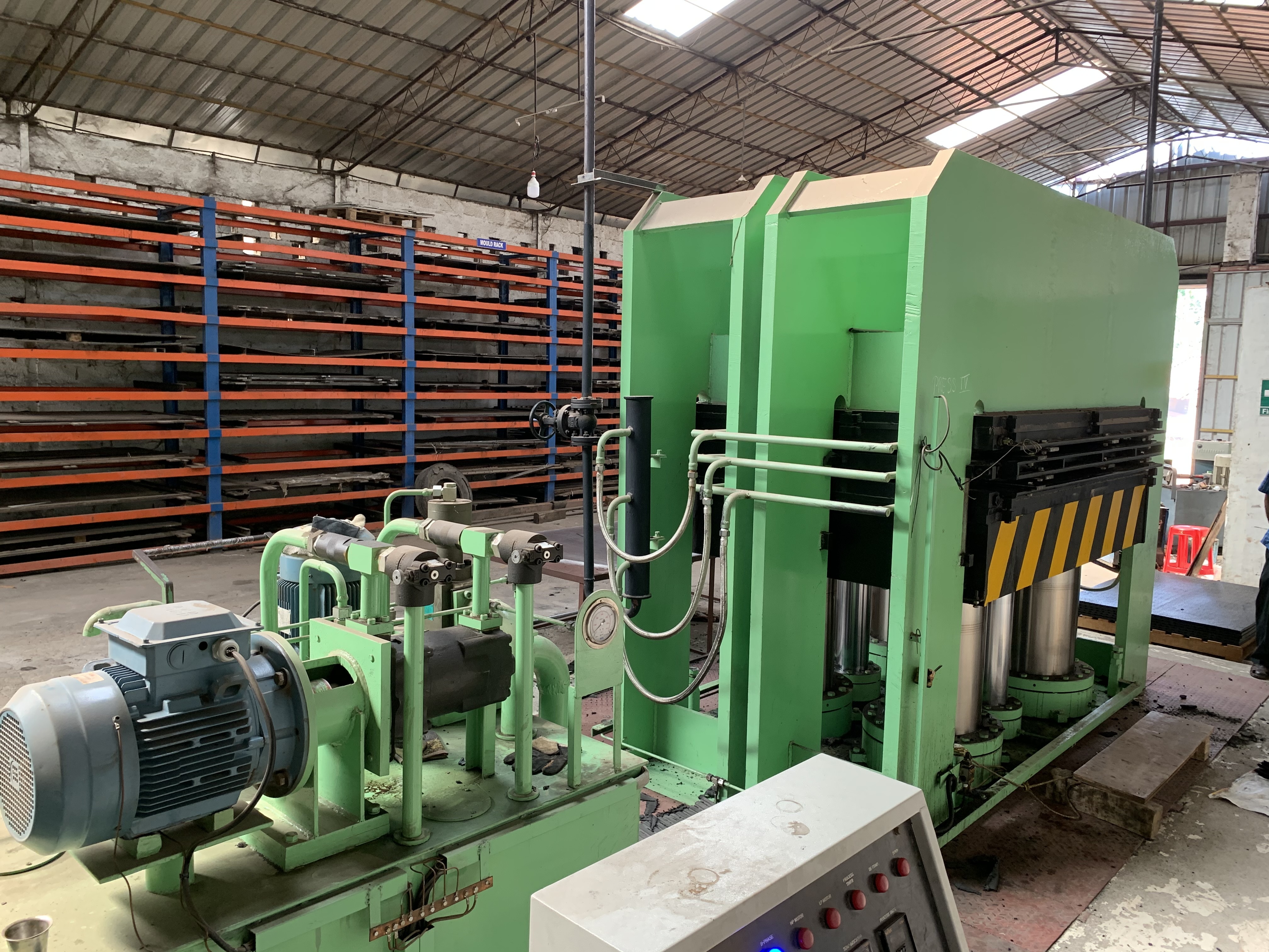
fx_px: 953
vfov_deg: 53.1
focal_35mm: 26
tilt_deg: -6.6
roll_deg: -1.0
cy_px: 476
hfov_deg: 67.3
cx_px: 634
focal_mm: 4.25
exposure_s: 1/64
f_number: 1.8
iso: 100
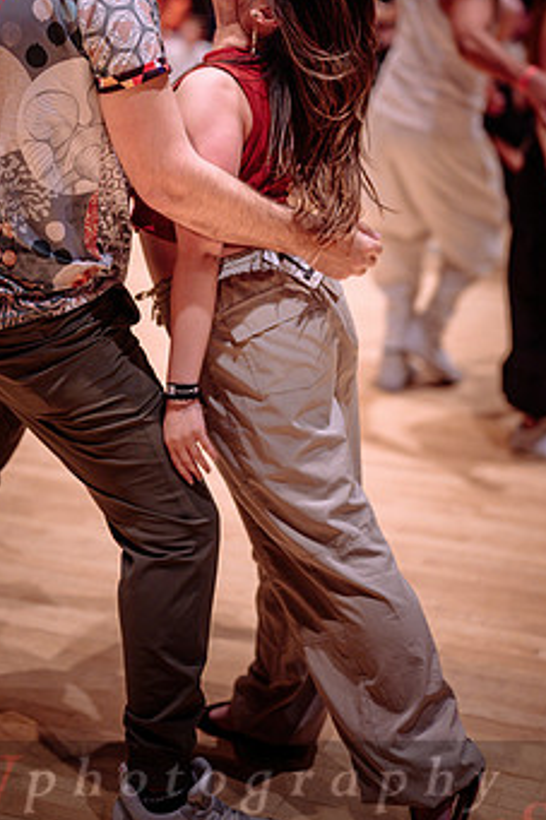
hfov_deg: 20.6
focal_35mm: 66
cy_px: 313
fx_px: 1503
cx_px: 245
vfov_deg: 30.4
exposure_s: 1/250
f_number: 1.4
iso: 1600
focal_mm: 50
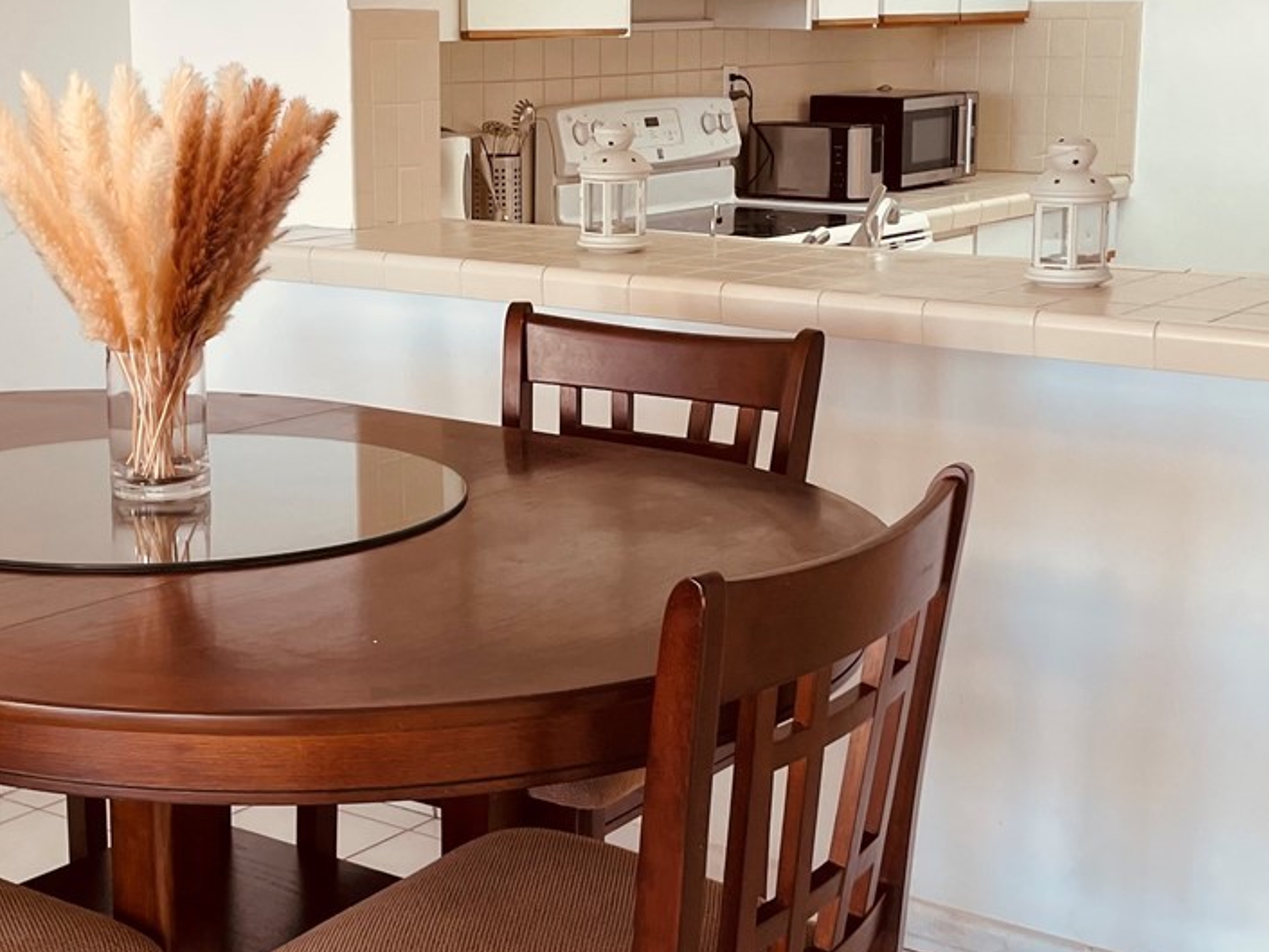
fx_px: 2163
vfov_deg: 24.8
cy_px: 401
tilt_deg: -10.1
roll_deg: +1.1
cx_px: 545
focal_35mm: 59
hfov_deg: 32.6
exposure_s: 1/120
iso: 64
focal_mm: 4.2
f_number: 1.6
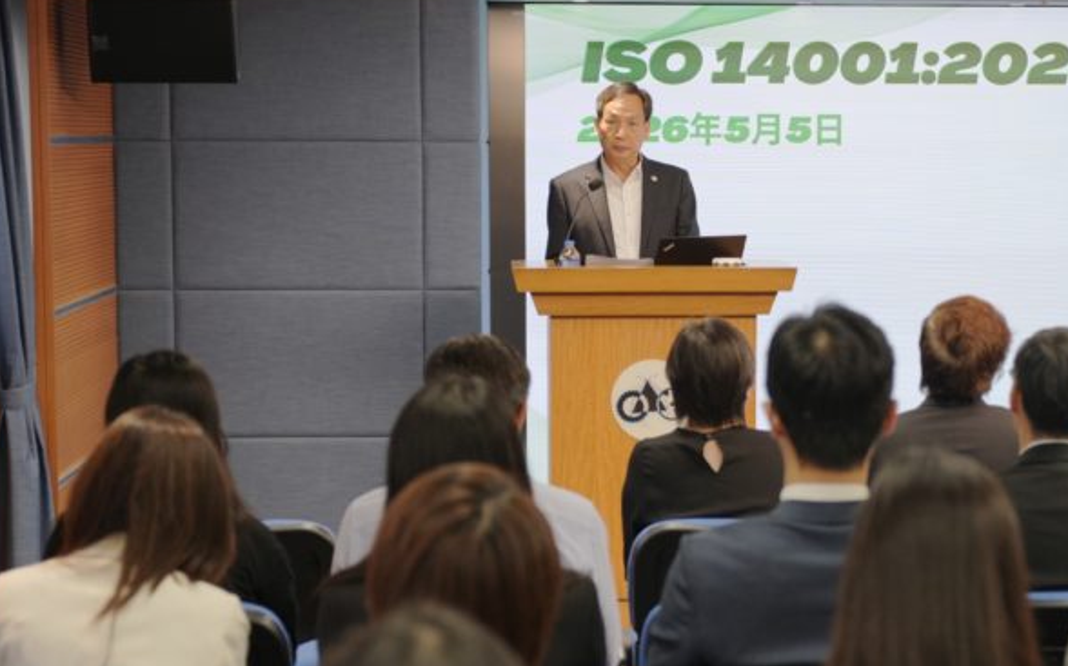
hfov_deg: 23.7
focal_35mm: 87
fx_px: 2531
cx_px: 737
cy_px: 429
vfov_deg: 15.0
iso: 800
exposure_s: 1/200
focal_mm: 49
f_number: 2.8
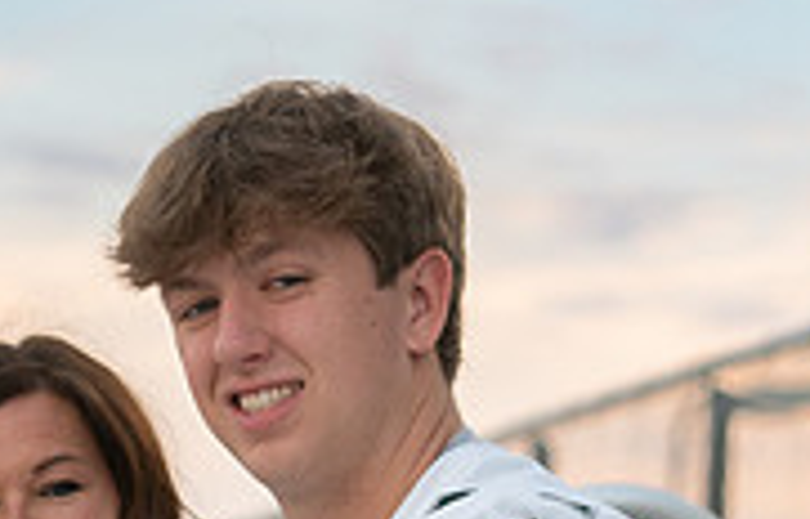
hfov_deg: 8.6
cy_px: 713
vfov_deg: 5.5
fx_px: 5403
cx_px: 175
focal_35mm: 243
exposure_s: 1/320
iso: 800
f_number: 3.5
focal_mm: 70
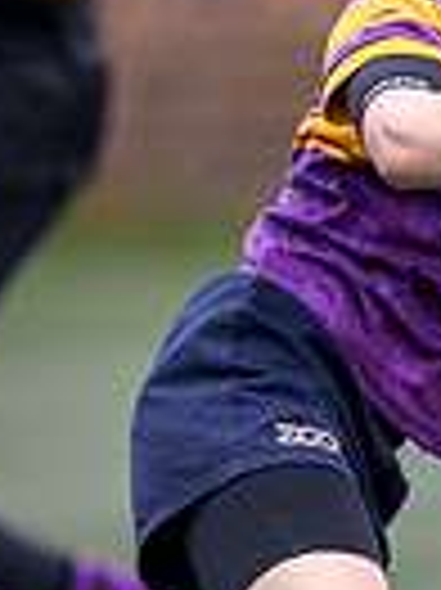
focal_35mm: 1936
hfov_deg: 0.8
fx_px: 32939
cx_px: 846
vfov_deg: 1.0
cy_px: 259
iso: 640
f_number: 3.5
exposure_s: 1/2000
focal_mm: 400
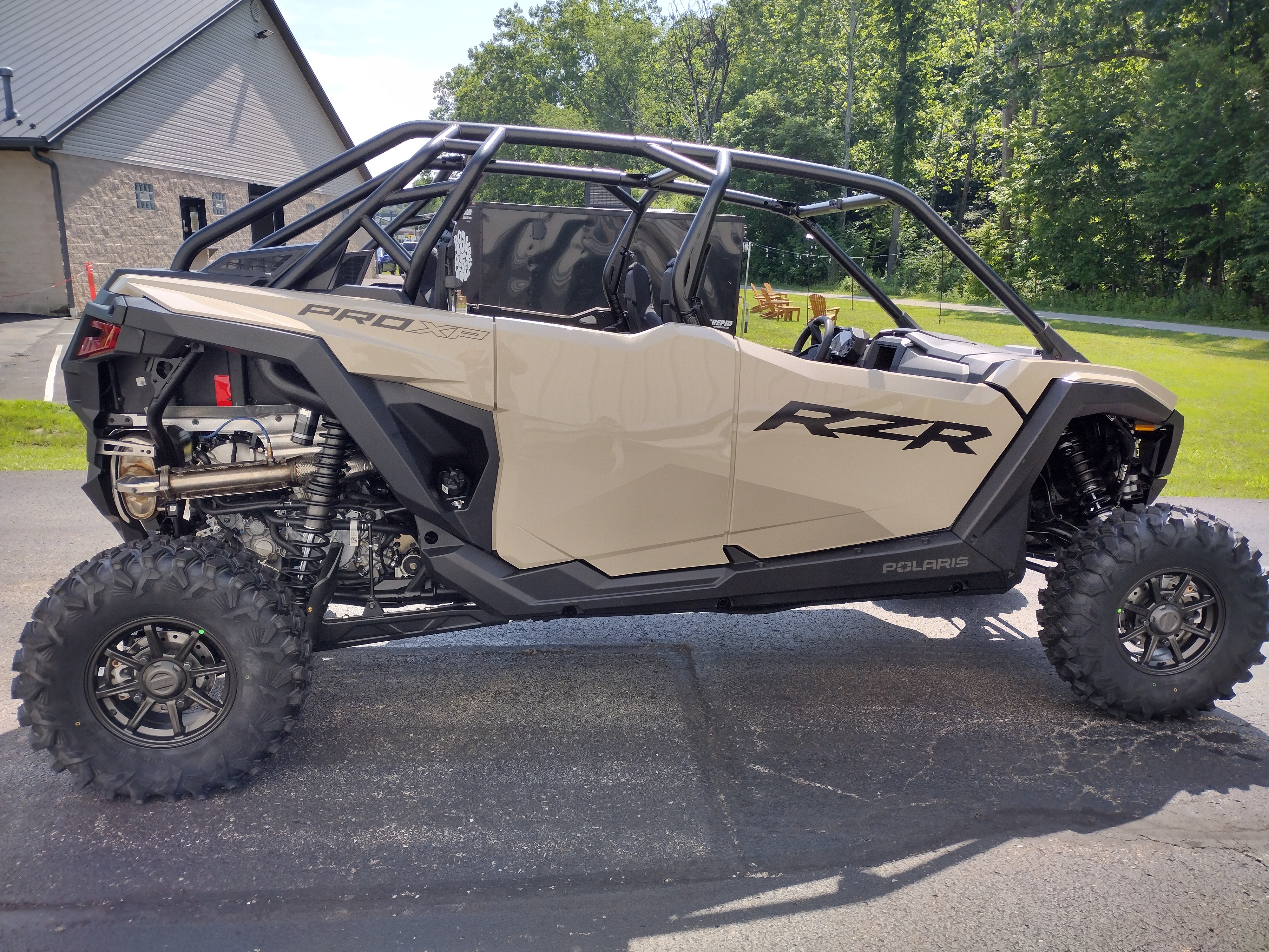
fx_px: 990
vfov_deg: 51.4
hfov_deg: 65.3
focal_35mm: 27
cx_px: 634
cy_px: 476
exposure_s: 1/1486
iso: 100
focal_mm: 4.71
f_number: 1.7
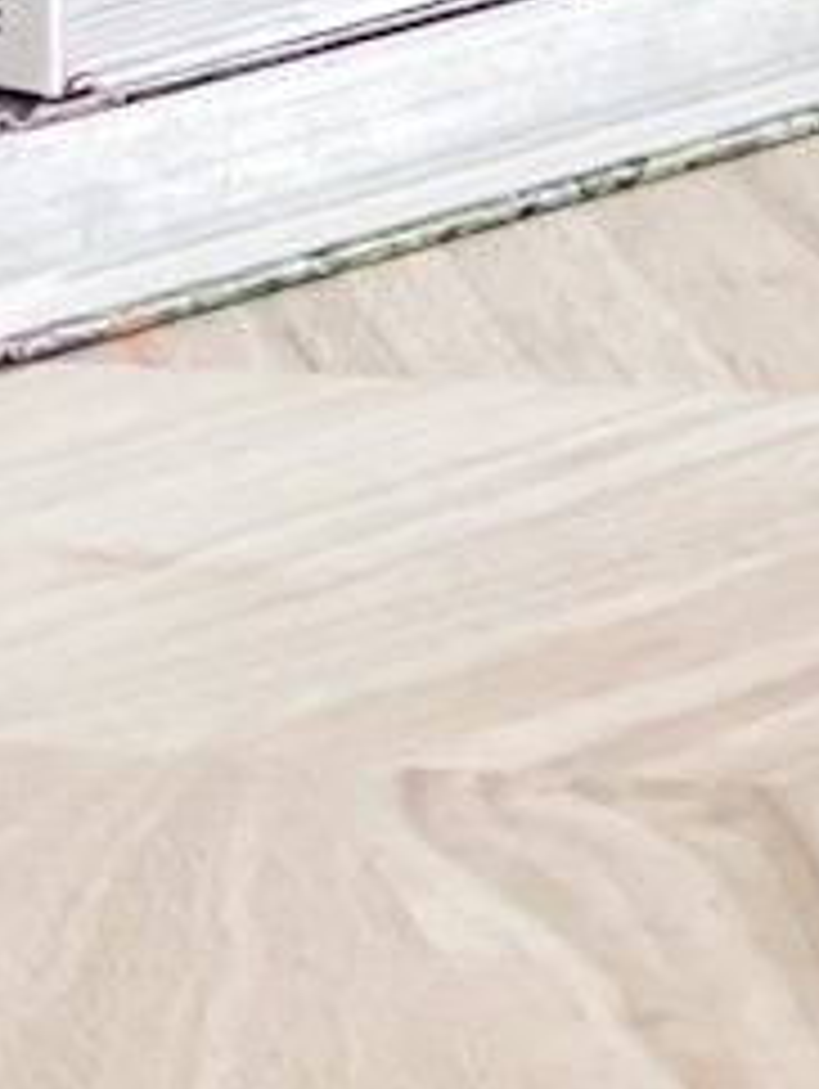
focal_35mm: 286
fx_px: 9006
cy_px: -515
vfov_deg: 6.8
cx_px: 734
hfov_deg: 5.2
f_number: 2
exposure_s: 1/60
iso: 250
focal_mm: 6
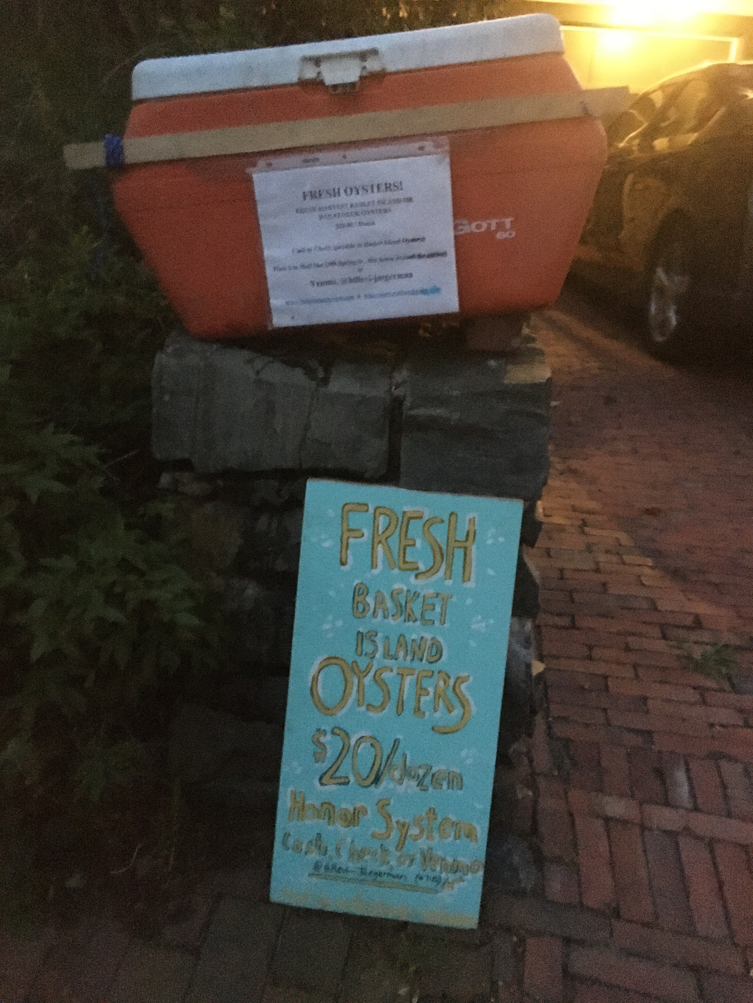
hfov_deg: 48.2
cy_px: 502
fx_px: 841
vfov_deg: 61.7
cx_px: 376
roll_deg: -3.2
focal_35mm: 29
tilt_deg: -21.0
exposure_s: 1/15
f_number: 2.2
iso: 2000
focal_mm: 4.15
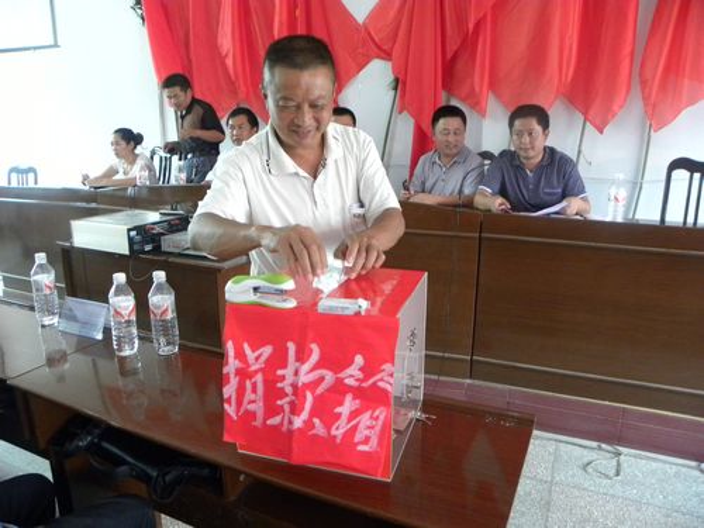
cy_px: 264
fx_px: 529
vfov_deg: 53.1
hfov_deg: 67.3
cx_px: 352
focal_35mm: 26
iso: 400
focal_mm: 4.6
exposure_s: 1/58.2
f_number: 2.8
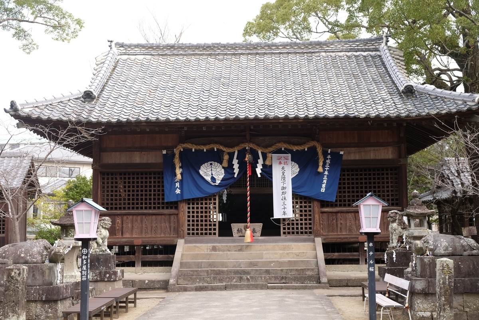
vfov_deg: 31.2
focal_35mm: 43
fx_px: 572
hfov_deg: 45.4
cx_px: 240
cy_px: 160
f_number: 4
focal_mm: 28.9
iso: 200
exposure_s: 1/140
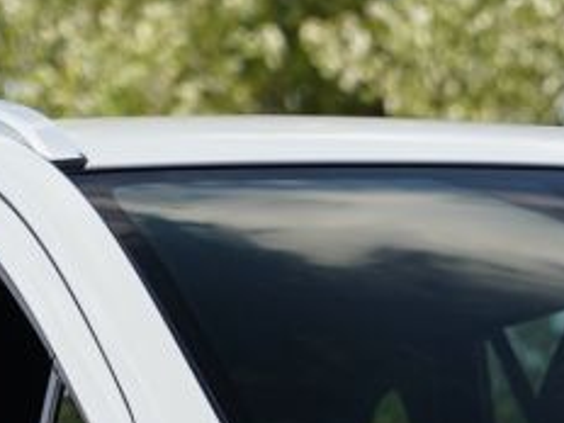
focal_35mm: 444
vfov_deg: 3.3
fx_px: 7229
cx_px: 744
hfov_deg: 4.5
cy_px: 856
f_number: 4
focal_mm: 67.1
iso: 100
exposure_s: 1/160
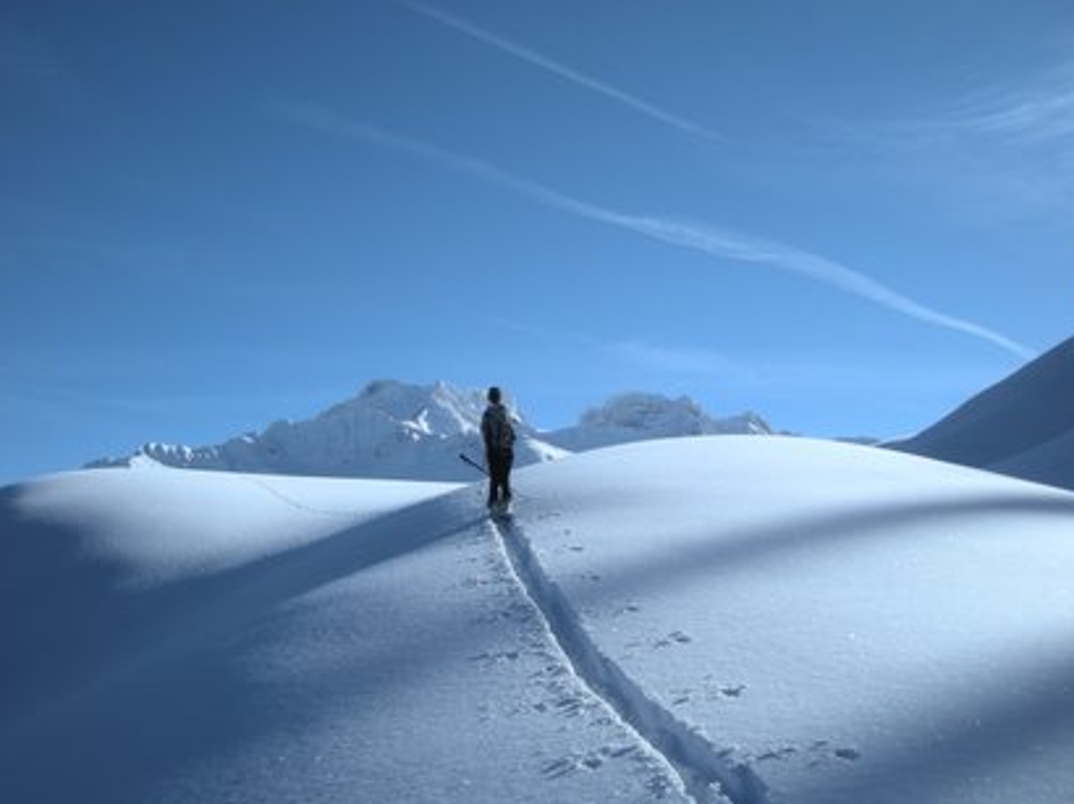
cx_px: 519
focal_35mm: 41
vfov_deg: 35.1
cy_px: 390
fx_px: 1271
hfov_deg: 45.8
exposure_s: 1/457
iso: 50
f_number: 5.7
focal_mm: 5.7
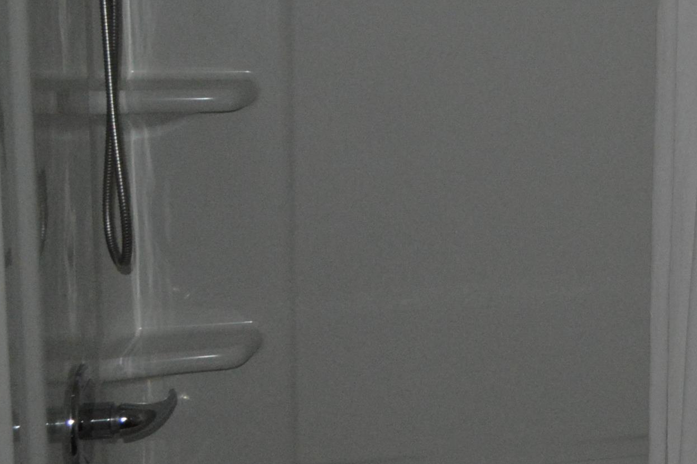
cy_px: 118
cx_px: 760
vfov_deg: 20.7
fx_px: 1258
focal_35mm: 65
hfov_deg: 28.3
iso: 3200
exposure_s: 1/60
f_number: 3.5
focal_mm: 18
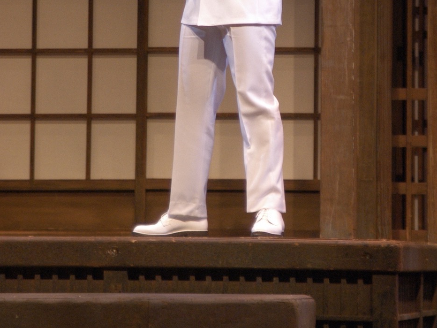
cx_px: 249
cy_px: -10
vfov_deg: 5.7
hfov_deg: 7.6
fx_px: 3280
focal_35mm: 260
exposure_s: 1/160
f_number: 2.8
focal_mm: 105
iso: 1000
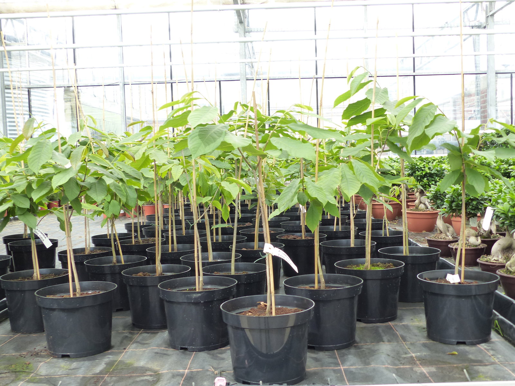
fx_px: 610
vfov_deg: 35.1
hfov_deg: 45.8
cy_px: 193
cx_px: 258
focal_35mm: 41
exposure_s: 1/80
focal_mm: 7.4
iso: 160
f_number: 2.8
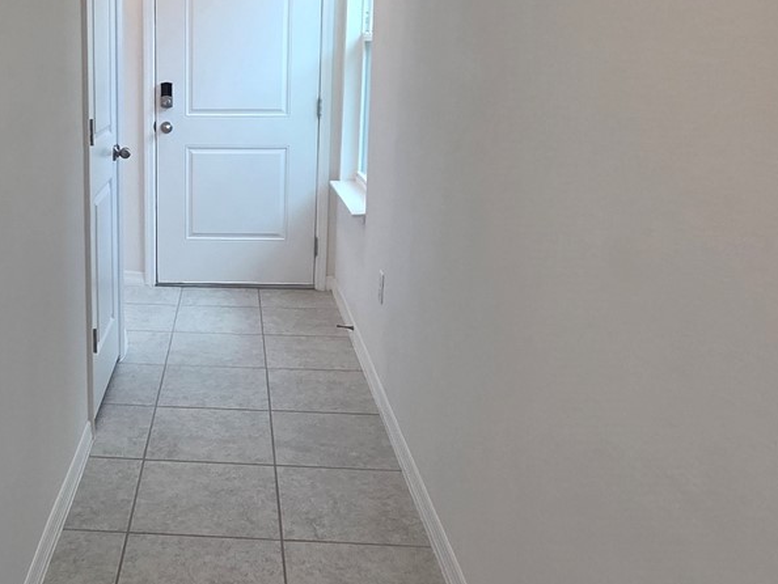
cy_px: 206
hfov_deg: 50.1
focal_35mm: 35
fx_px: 787
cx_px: 179
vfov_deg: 40.3
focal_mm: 2.2
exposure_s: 1/120
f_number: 2.2
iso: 125
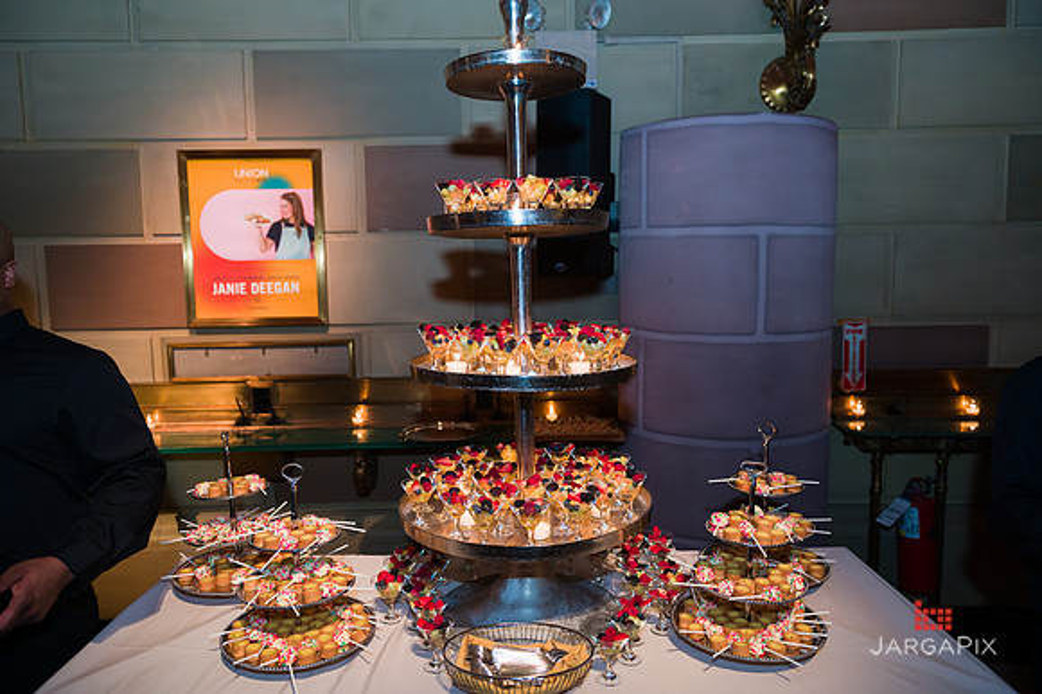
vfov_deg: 53.1
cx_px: 521
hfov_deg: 73.8
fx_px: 694
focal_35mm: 24
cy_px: 347
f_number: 4
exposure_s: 1/200
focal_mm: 24
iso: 1600
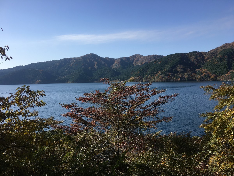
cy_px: 88
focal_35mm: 29
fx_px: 196
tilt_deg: -2.2
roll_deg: +1.3
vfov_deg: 48.2
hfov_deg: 61.7
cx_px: 117
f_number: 2.2
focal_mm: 4.15
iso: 25
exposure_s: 1/1054
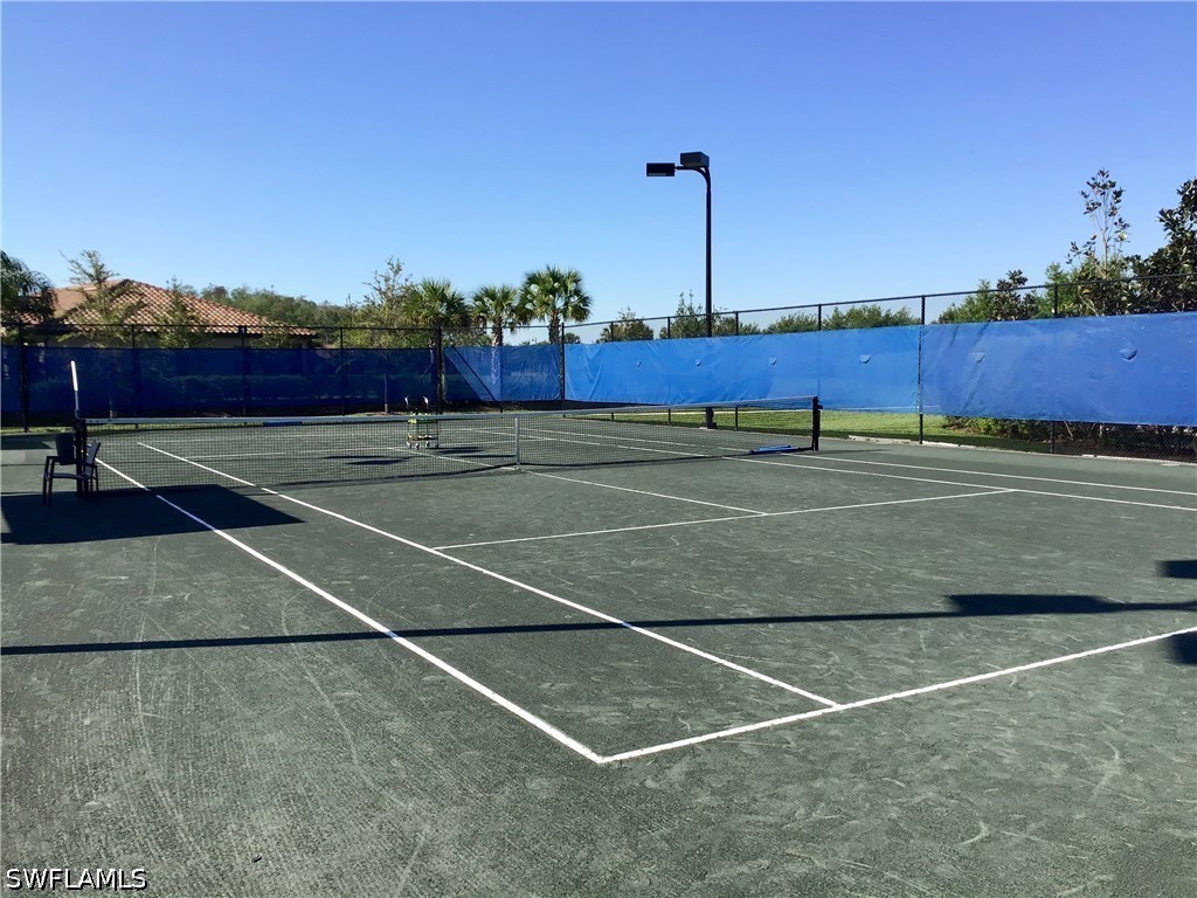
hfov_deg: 58.4
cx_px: 598
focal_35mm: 31
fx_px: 1072
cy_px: 449
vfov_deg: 45.4
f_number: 2.4
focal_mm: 3.3
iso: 25
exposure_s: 1/1101
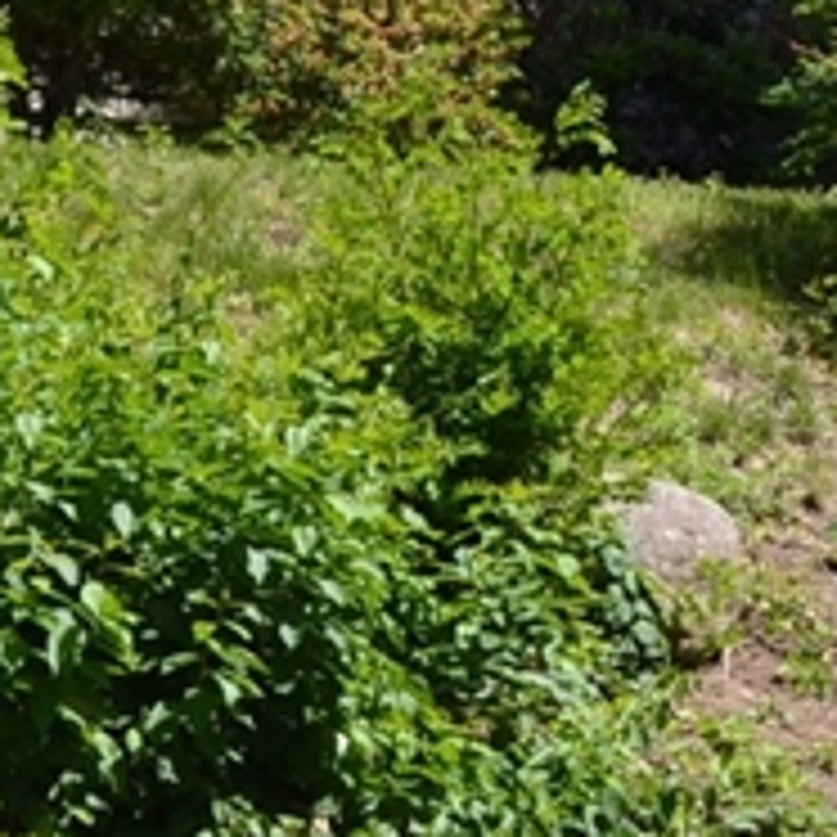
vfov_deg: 7.7
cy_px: -56
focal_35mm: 225
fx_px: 6155
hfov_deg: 7.7
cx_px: 855
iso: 100
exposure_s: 1/200
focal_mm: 32
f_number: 7.1
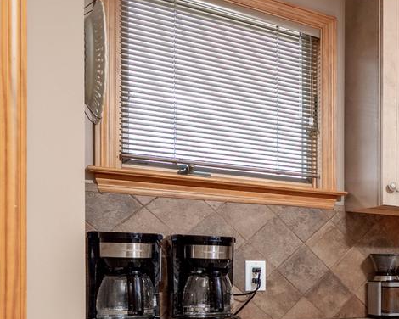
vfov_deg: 30.7
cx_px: 557
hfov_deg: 29.1
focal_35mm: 47
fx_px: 560
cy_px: 273
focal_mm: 16.5
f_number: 7.1
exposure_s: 1/3
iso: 160
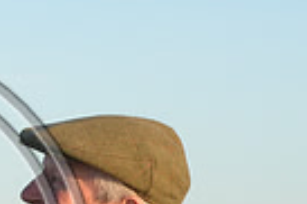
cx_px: -164
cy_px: 238
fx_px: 3424
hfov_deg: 5.1
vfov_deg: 3.4
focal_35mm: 402
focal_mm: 95
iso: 1250
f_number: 9
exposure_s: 1/1000
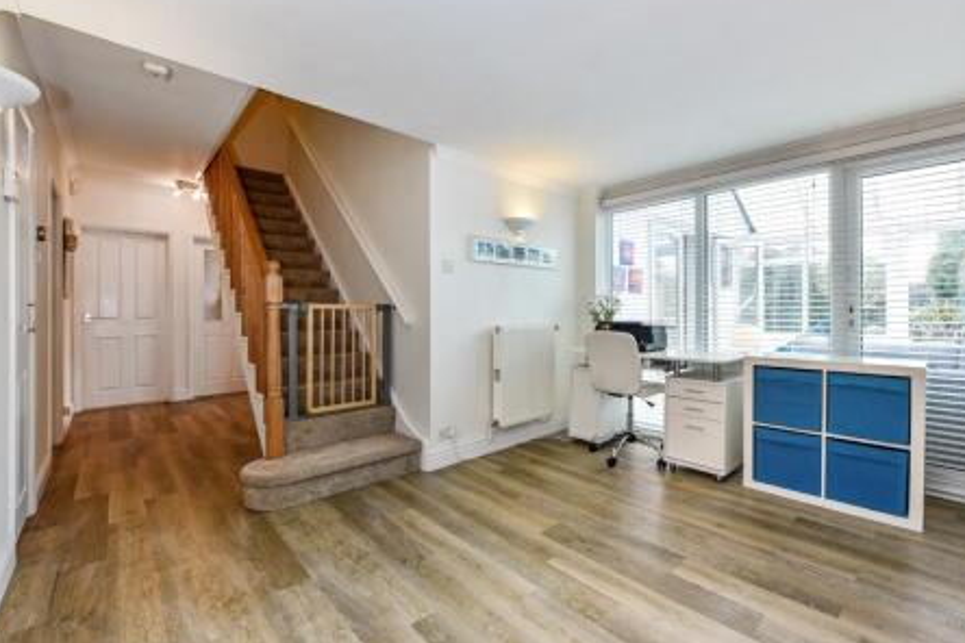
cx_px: 504
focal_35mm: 15
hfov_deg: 100.3
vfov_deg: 77.3
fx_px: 402
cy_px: 314
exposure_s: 1/60
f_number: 9
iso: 400
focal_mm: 14
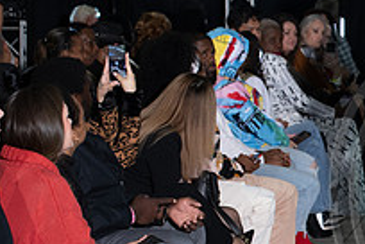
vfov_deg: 6.9
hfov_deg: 10.1
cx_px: 514
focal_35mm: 199
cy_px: 189
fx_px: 2017
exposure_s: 1/160
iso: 1250
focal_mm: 70
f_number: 5.6
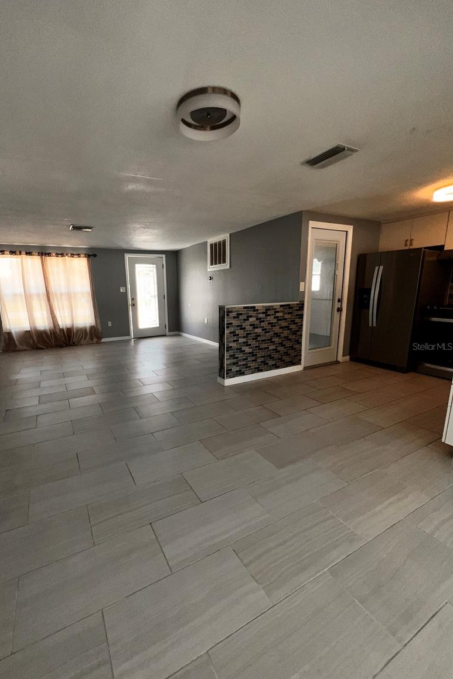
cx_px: 190
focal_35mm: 14
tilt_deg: -11.0
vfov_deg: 104.2
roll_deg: +2.0
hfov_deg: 80.6
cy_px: 346
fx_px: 264
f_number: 1.8
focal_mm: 1.57
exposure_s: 1/122
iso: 25
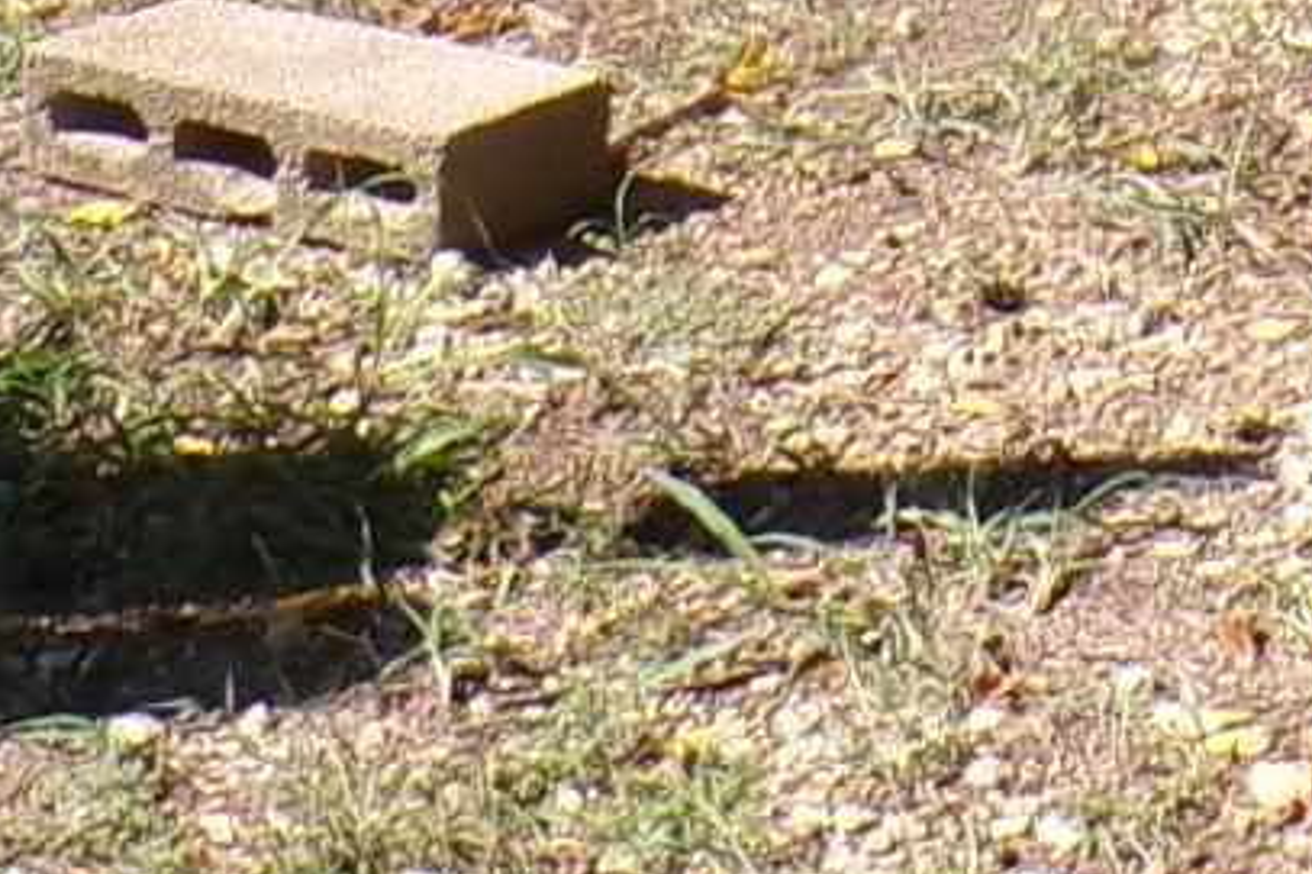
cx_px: 1670
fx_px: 5792
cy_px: -1571
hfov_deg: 12.5
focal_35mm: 159
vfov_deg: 7.7
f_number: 4.4
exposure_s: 1/340
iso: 100
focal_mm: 4.3
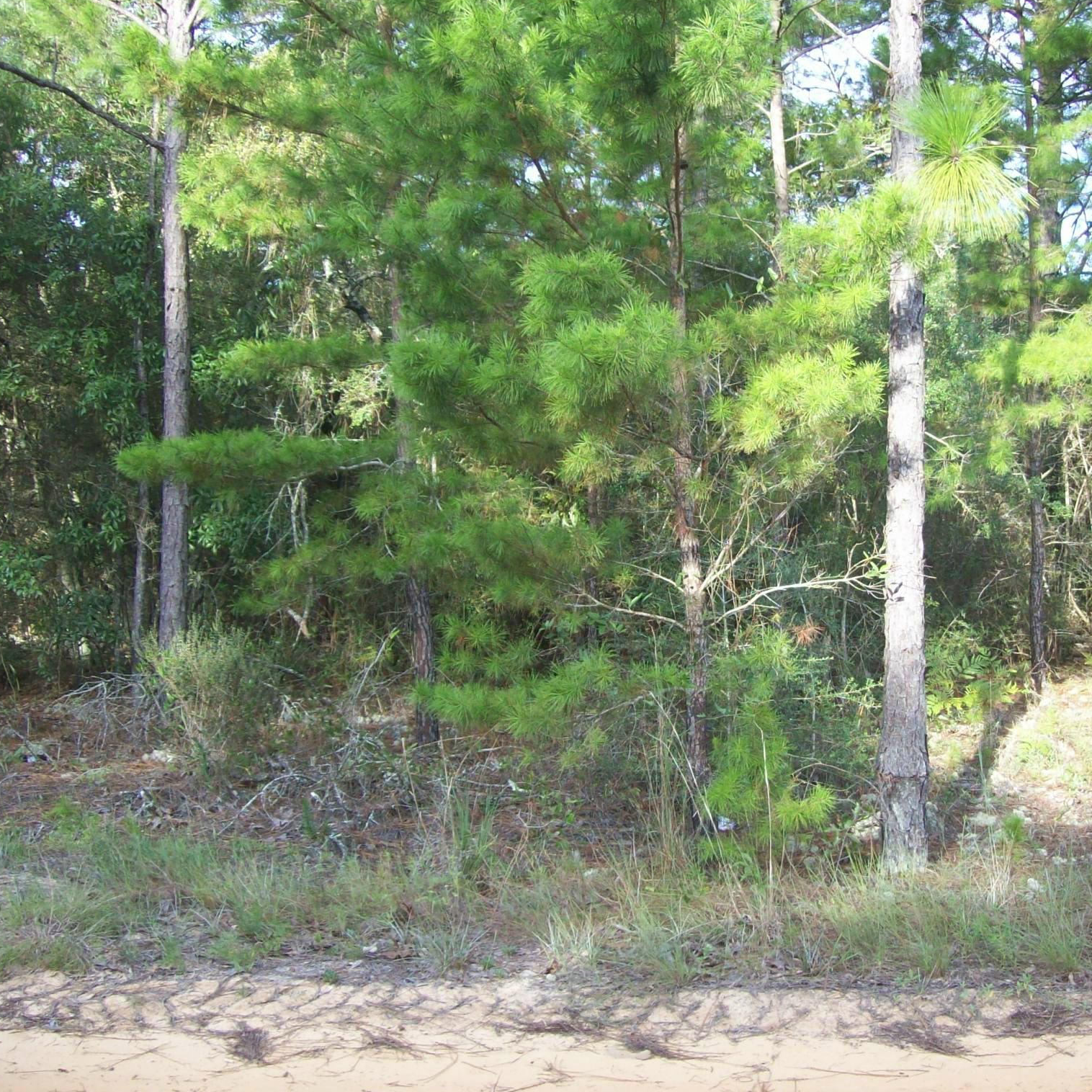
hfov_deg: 38.9
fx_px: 1535
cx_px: 694
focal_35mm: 43
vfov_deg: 39.2
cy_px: 545
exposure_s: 1/115
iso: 80
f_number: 2.7
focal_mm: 6
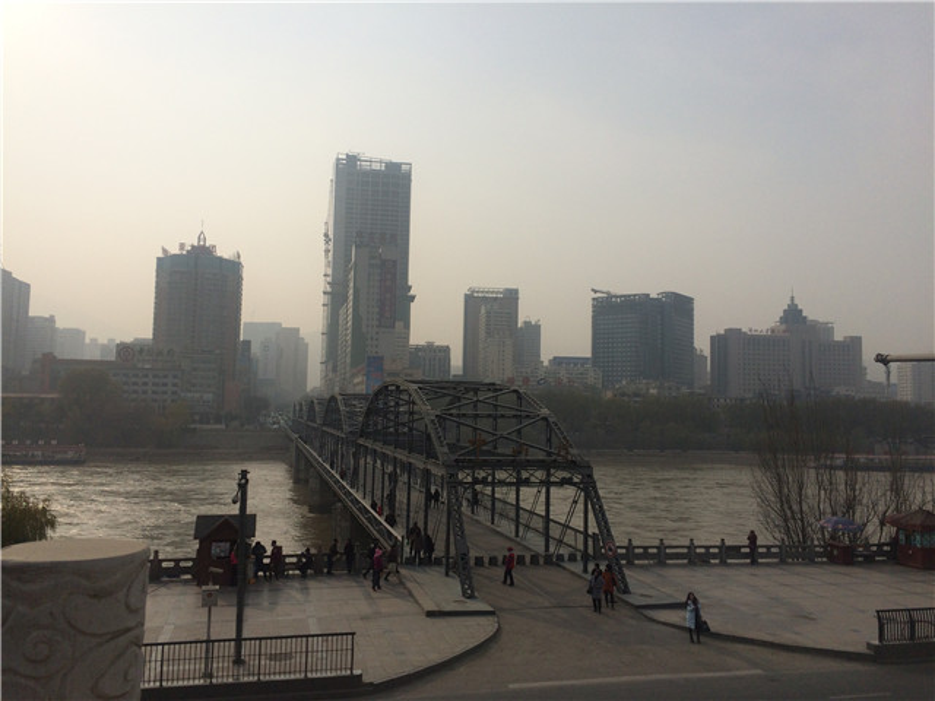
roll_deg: +0.6
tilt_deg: +4.5
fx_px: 783
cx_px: 468
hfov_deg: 61.7
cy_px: 350
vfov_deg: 48.2
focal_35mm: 29
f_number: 2.2
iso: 32
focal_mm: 4.15
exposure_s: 1/6849
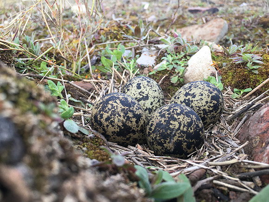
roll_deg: +1.3
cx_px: 134
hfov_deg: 61.7
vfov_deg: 48.2
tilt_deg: -23.7
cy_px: 101
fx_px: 225
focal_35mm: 29
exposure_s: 1/107
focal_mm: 4.15
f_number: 2.2
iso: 25
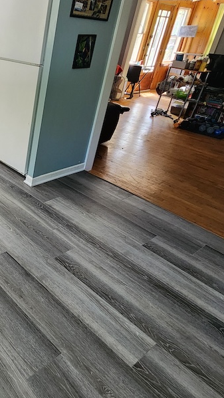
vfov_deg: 71.7
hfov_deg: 38.0
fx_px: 275
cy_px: 179
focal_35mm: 26
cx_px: -14
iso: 400
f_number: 2.2
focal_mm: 2.2
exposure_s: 1/60
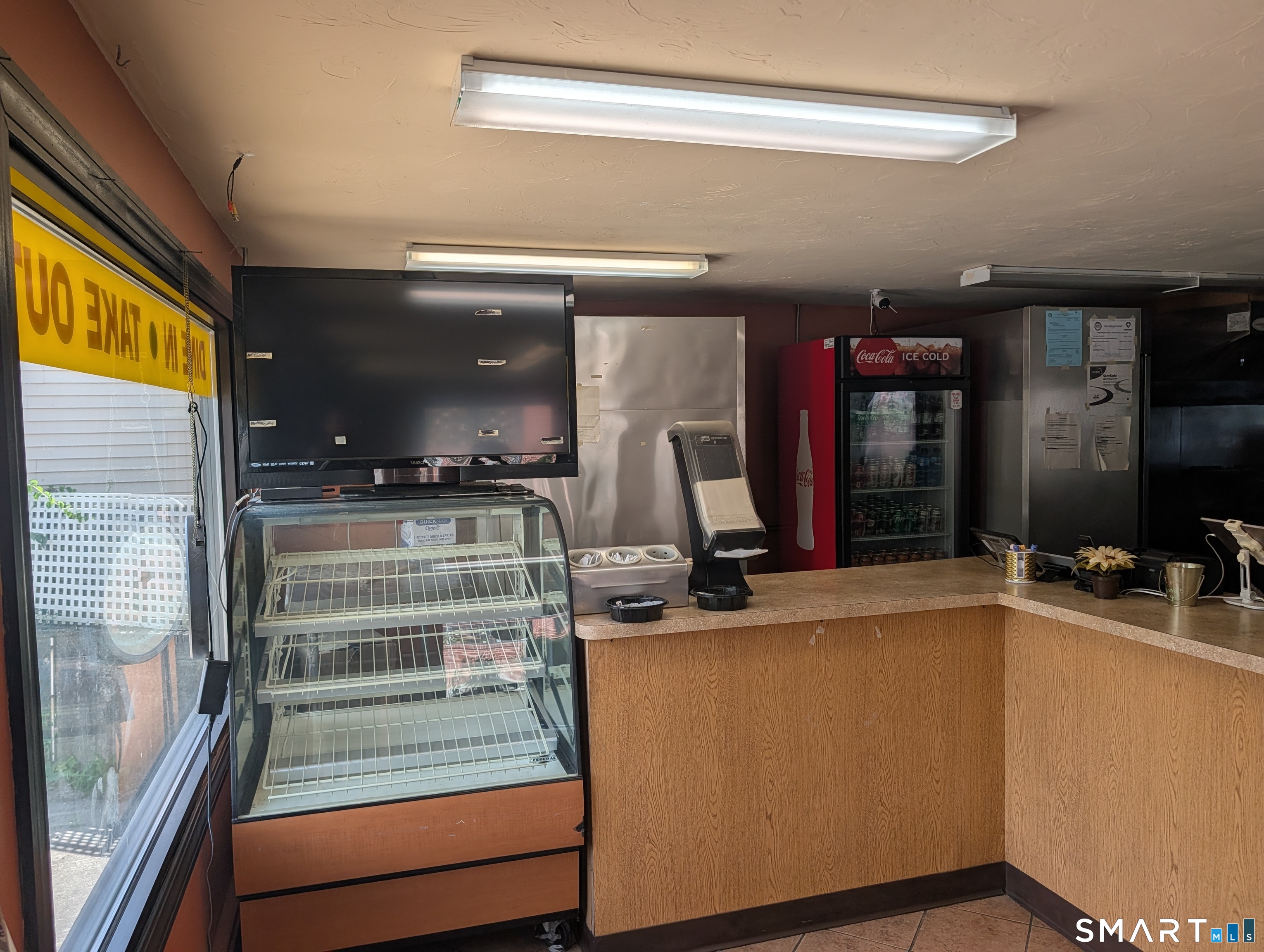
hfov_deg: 71.5
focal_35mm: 24
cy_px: 476
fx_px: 878
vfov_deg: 56.9
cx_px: 632
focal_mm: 6.9
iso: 25
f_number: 1.68
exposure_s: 1/300
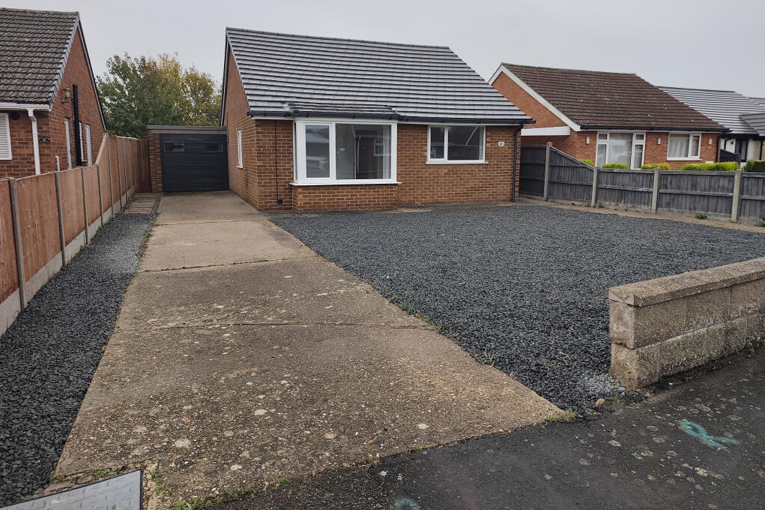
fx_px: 510
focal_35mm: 24
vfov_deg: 53.0
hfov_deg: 73.8
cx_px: 383
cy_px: 224
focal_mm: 6.19
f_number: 1.65
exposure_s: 1/252
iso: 50
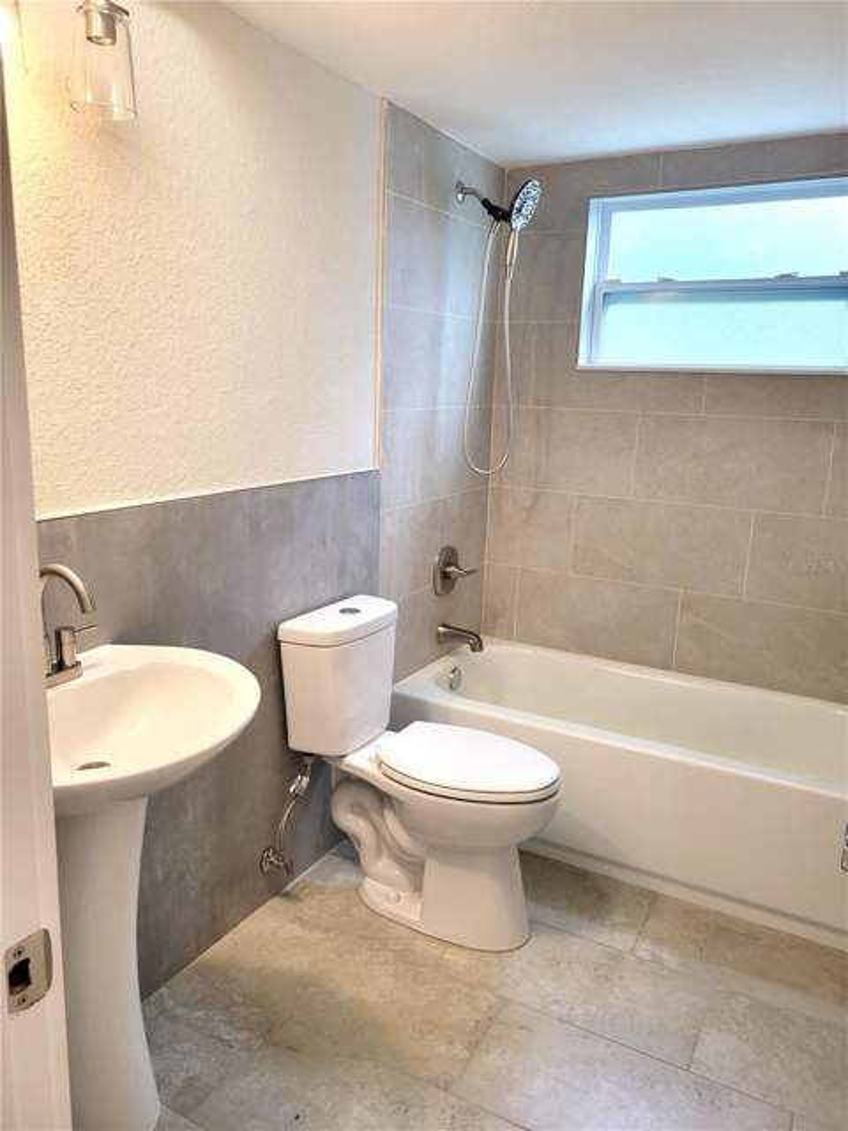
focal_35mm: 26
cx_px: 424
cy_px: 566
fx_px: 849
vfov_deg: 67.3
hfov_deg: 53.1
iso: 125
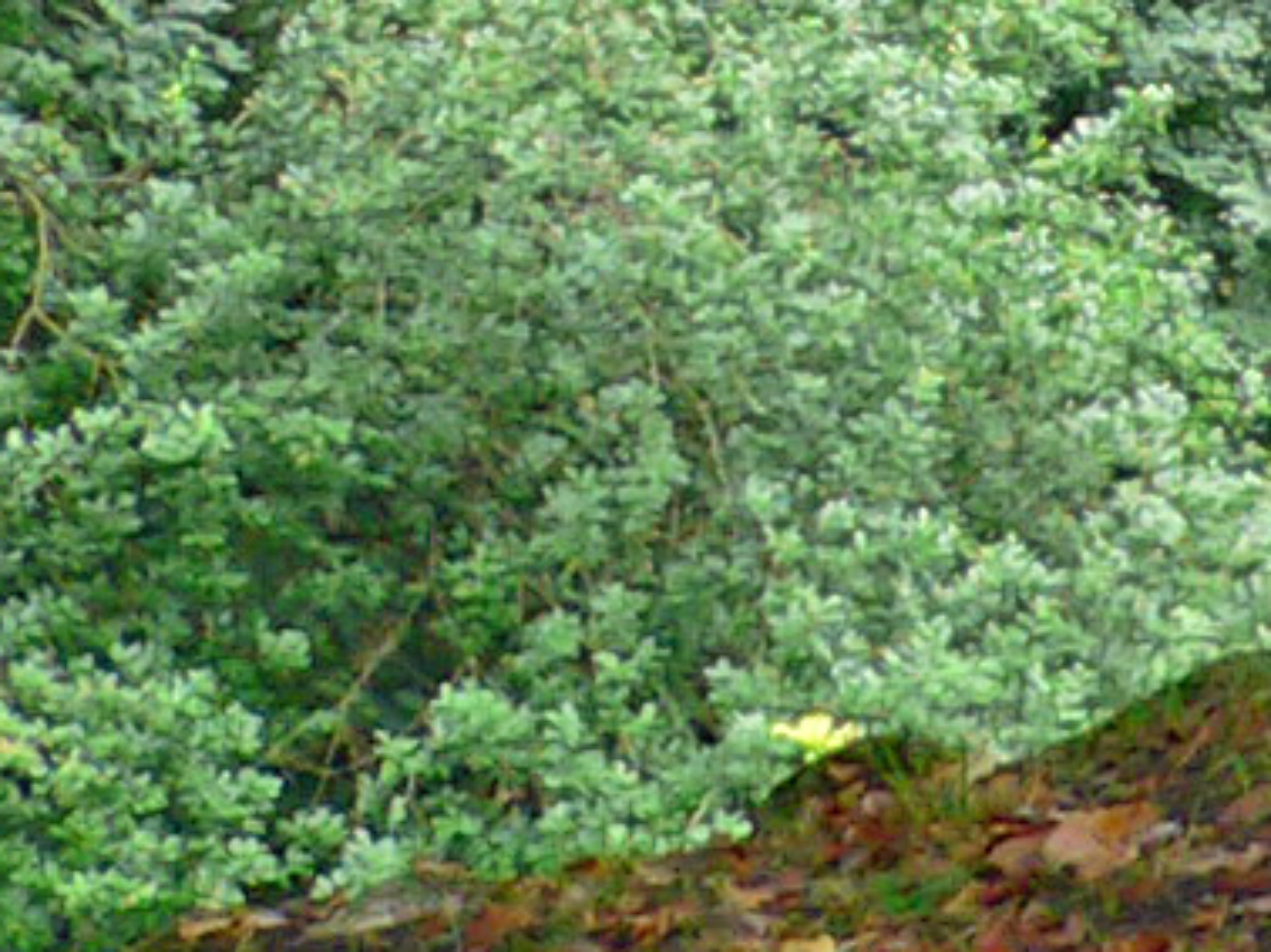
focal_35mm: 244
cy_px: -1857
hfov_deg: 7.2
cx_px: 3934
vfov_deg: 5.7
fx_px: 8953
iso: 150
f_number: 2.8
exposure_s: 1/60
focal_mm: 6
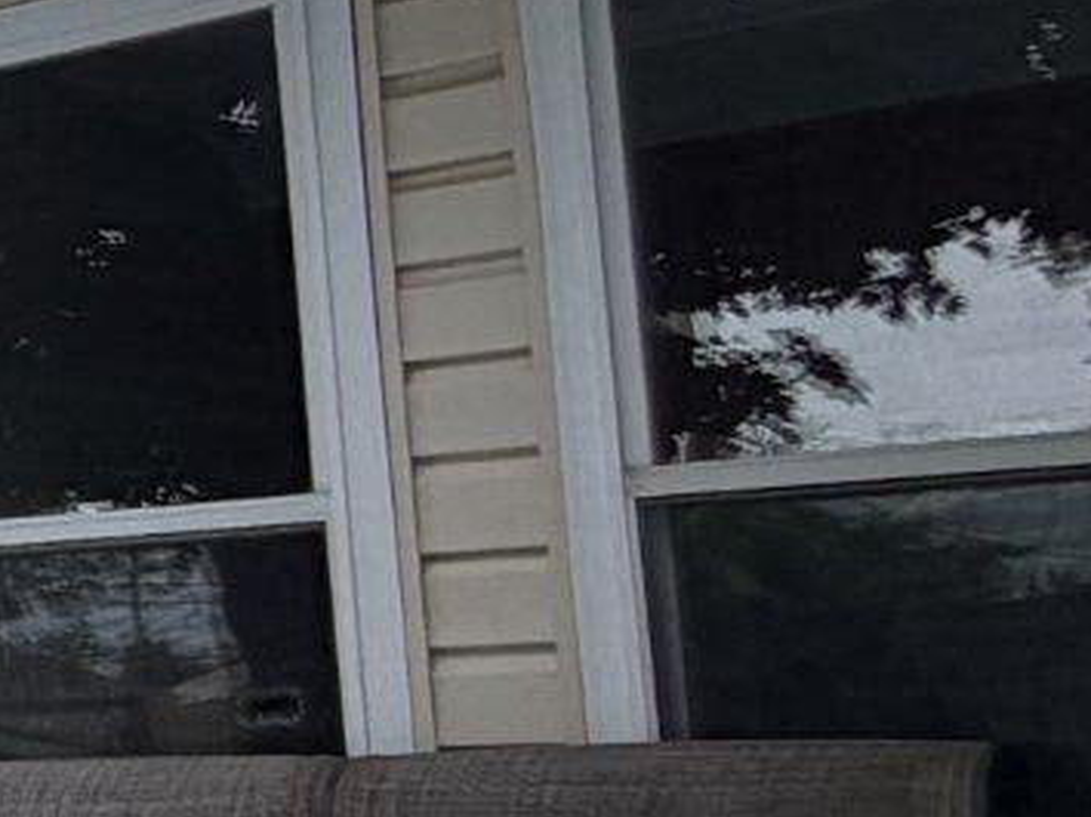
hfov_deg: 12.5
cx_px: -1982
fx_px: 2551
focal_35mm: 81
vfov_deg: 18.1
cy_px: 573
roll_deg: +0.9
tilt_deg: +6.2
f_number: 2.2
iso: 40
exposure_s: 1/613
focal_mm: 2.22
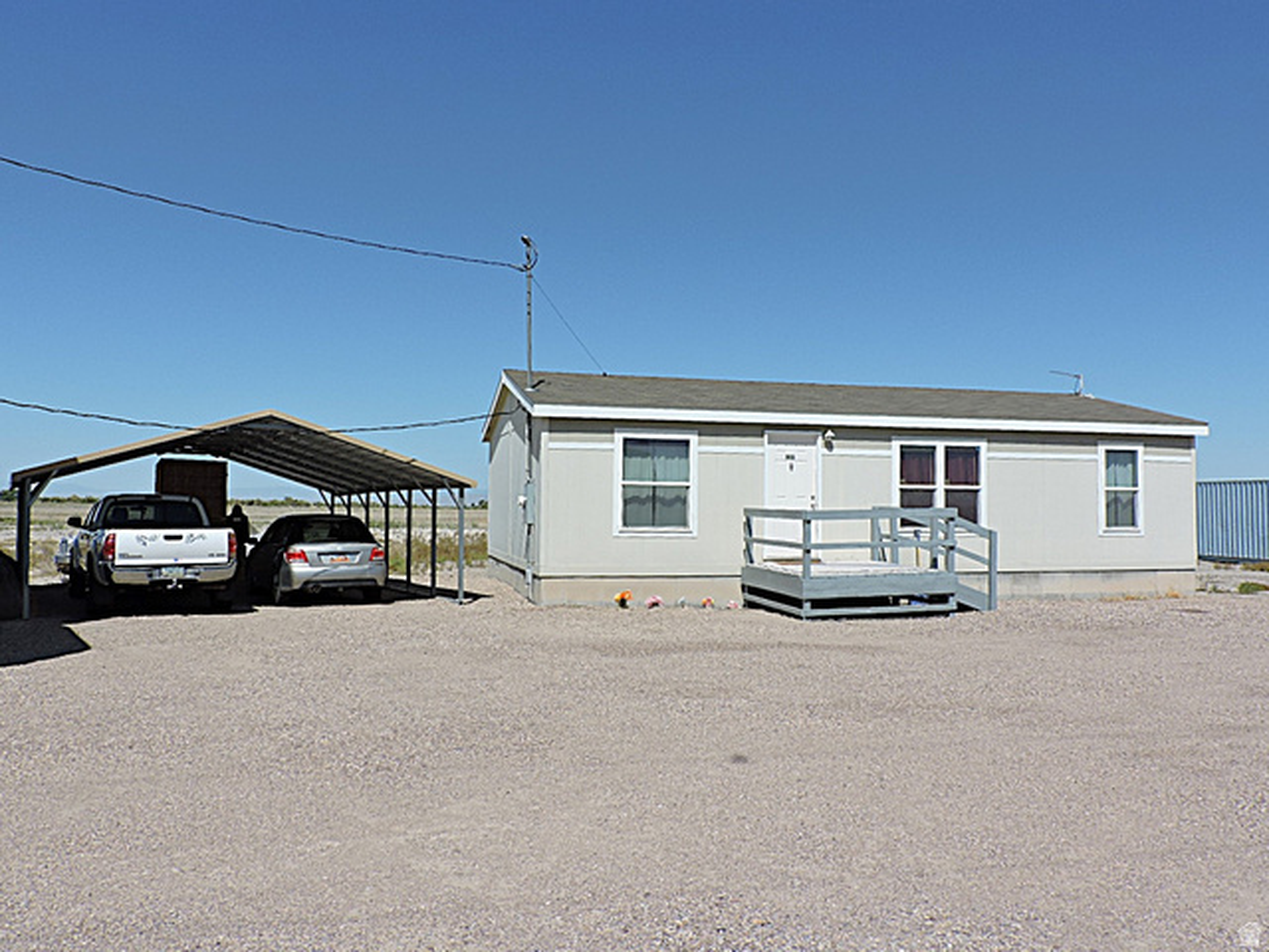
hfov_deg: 63.4
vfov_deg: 49.7
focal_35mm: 28
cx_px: 634
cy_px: 476
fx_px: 1026
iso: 100
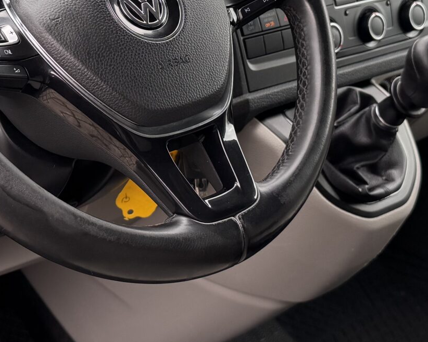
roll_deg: -2.0
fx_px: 924
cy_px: 74
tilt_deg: -19.7
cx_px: 114
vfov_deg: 20.8
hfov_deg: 25.8
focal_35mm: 73
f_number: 1.78
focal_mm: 6.76
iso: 80
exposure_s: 1/470
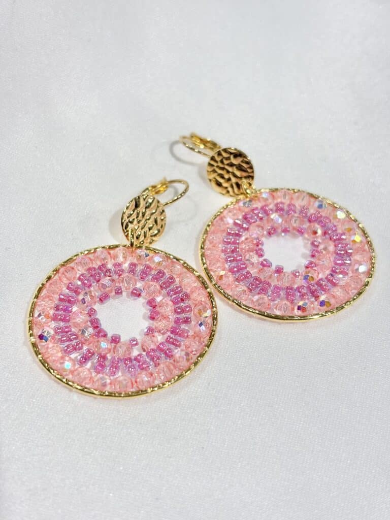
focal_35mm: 52
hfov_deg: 28.0
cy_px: 260
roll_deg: +5.4
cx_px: 195
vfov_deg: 36.8
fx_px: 781
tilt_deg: -42.3
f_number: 1.6
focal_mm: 5.96
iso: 32
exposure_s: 1/311
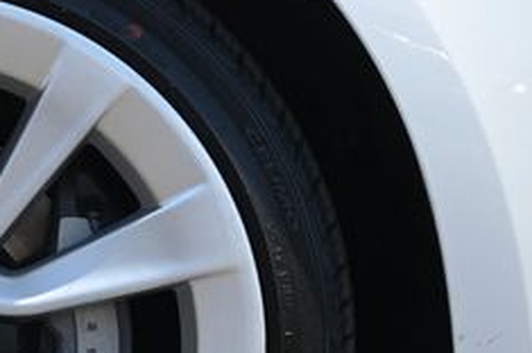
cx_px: -95
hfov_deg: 10.8
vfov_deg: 7.3
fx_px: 2774
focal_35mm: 188
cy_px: 337
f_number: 6
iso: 220
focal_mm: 46
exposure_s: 1/250
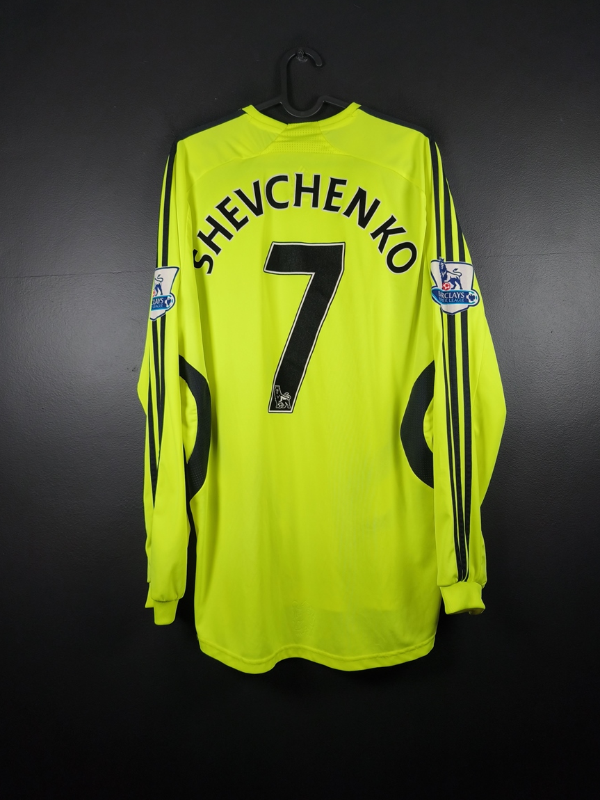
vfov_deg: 71.6
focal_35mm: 24
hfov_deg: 56.8
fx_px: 554
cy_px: 399
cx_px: 299
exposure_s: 1/200
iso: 400
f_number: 1.6
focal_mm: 6.57
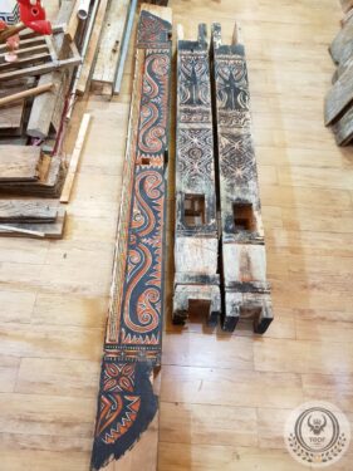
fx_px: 354
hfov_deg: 53.0
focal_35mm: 26
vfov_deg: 67.3
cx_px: 176
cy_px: 236
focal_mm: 4.3
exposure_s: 1/17
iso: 200
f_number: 1.7
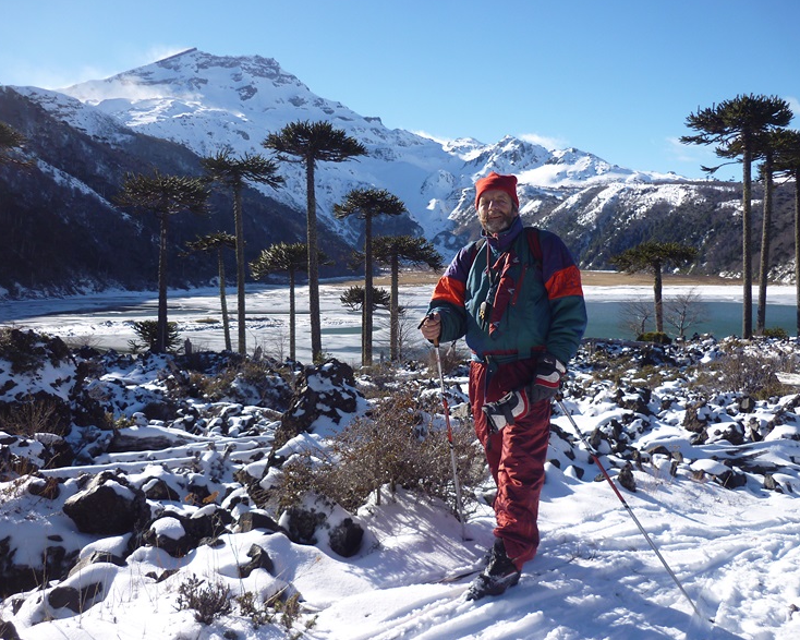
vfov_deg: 44.5
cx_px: 403
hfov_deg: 54.2
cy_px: 315
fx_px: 781
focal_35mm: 33
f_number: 8
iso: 80
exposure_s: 1/160
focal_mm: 5.5
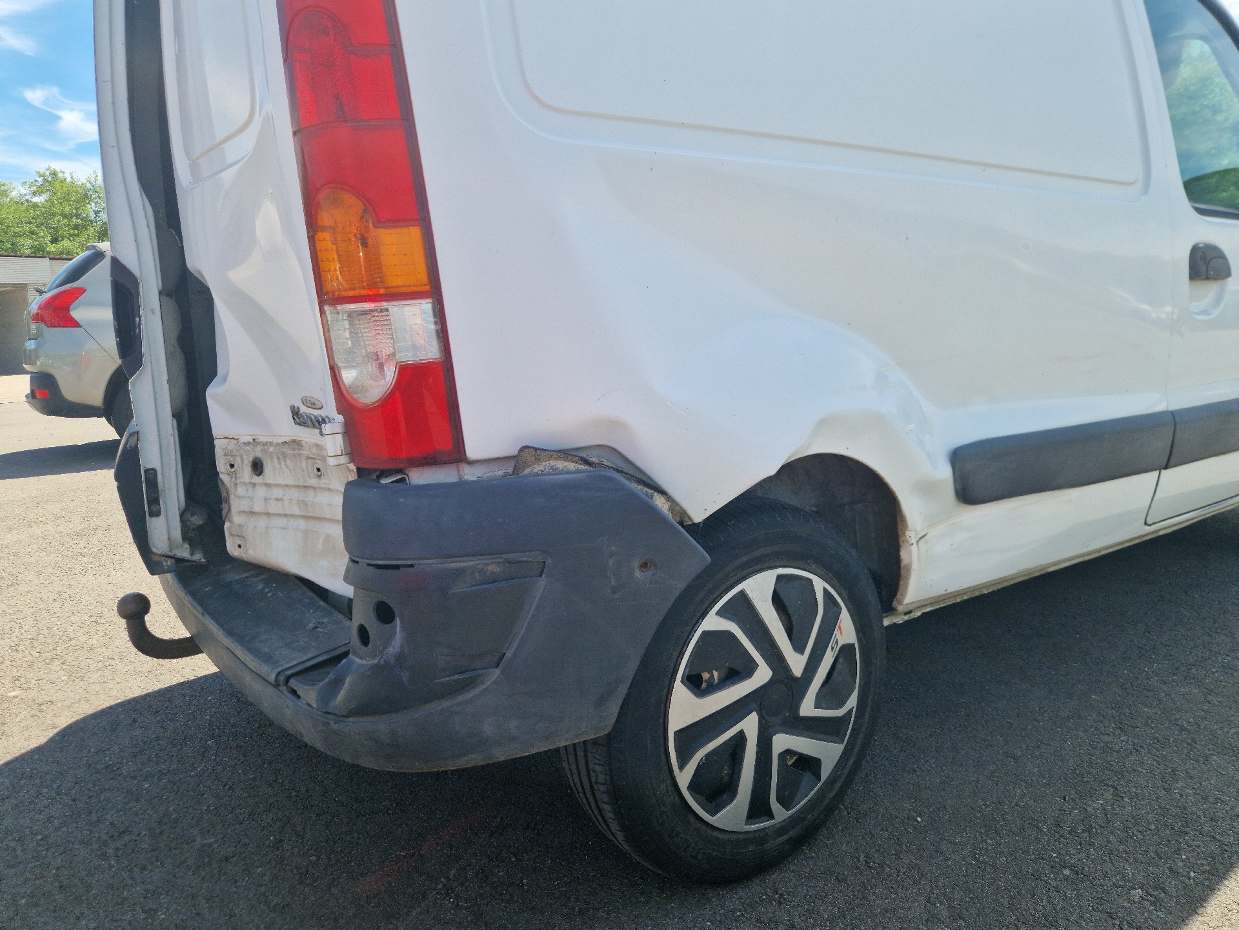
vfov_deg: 58.9
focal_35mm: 23
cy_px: 465
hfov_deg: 73.9
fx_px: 823
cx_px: 620
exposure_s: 1/769
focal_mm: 5.4
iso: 50
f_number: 1.8
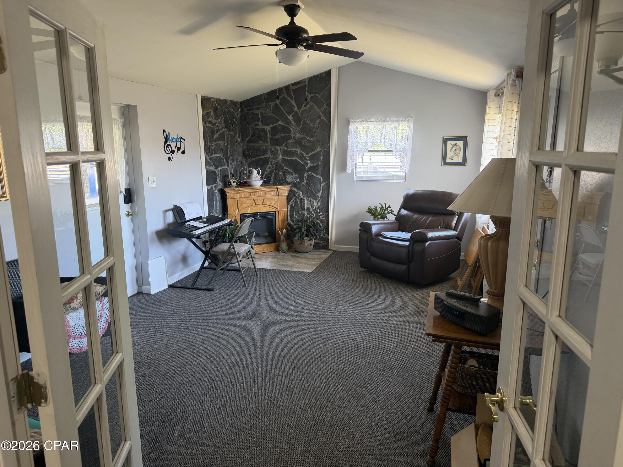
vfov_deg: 56.8
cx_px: 312
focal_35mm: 24
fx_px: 432
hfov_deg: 71.6
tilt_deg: -11.4
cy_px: 234
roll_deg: +0.2
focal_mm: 6.76
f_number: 1.78
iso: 160
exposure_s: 1/60
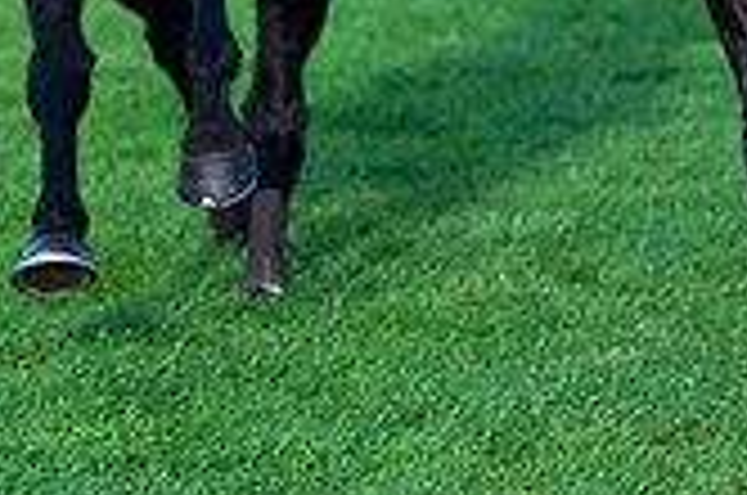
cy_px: -457
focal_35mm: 667
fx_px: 13814
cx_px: 985
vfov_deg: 2.0
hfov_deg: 3.1
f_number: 3.5
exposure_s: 1/2000
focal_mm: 135
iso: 320
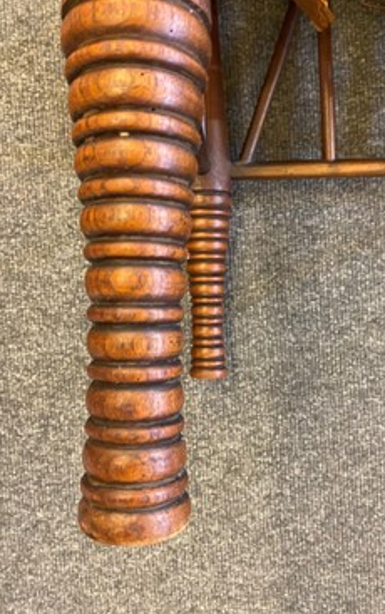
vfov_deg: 62.9
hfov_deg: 41.8
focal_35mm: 30
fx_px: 503
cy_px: 311
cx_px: 218
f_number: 1.8
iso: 500
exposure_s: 1/33
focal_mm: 4.25
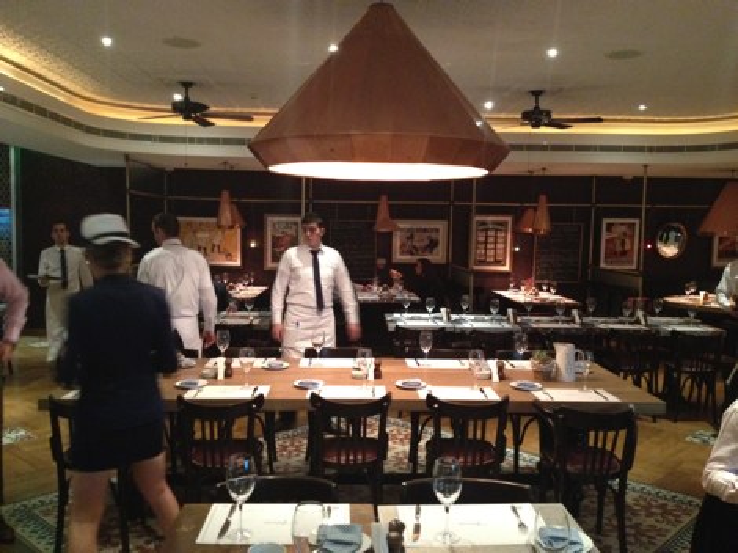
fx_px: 746
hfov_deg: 52.6
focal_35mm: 35
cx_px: 369
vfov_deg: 40.7
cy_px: 276
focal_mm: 4.28
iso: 500
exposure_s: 1/15
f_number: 2.4
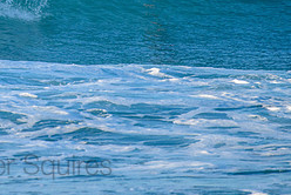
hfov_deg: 1.8
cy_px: -30
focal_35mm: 1169
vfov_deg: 1.2
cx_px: 21
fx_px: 9460
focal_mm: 500
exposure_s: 1/2000
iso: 560
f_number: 5.6
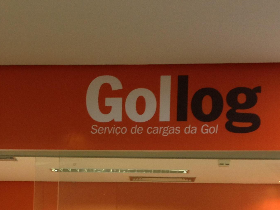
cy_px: 218
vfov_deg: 17.1
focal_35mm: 84
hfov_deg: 23.1
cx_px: 77
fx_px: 679
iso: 80
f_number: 2.4
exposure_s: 1/20
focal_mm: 4.28
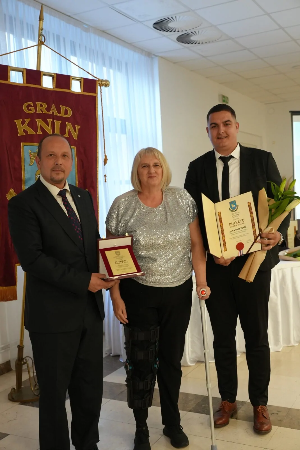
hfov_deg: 32.7
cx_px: 150
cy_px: 225
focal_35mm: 41
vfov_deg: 47.4
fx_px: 512
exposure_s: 1/160
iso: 3200
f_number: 4
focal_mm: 41
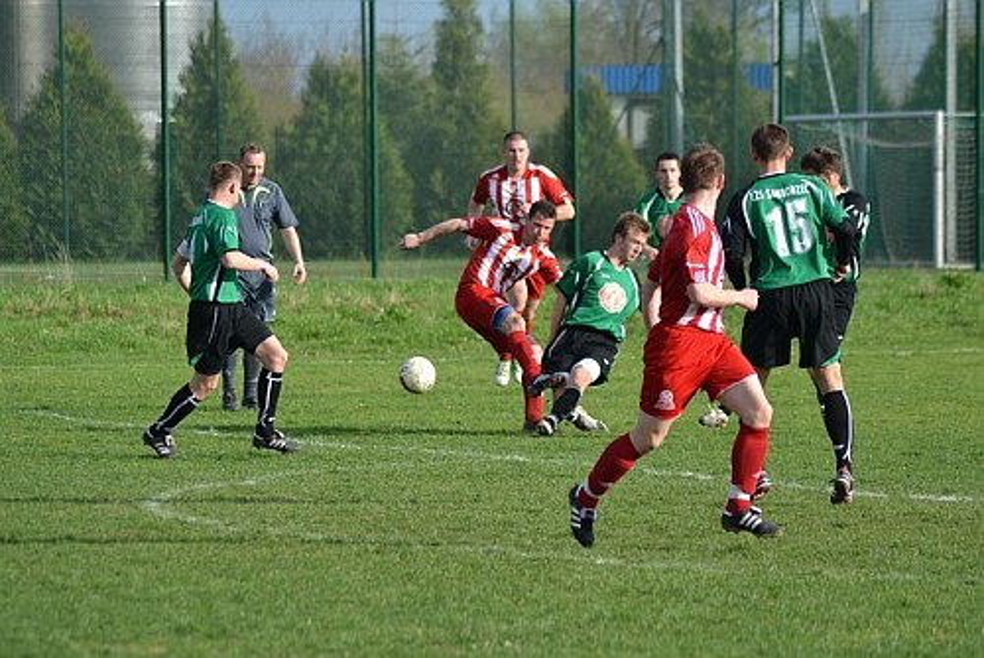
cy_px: 329
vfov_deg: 5.0
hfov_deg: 7.4
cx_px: 492
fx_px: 7589
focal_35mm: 278
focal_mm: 185
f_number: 5.6
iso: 400
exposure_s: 1/1250
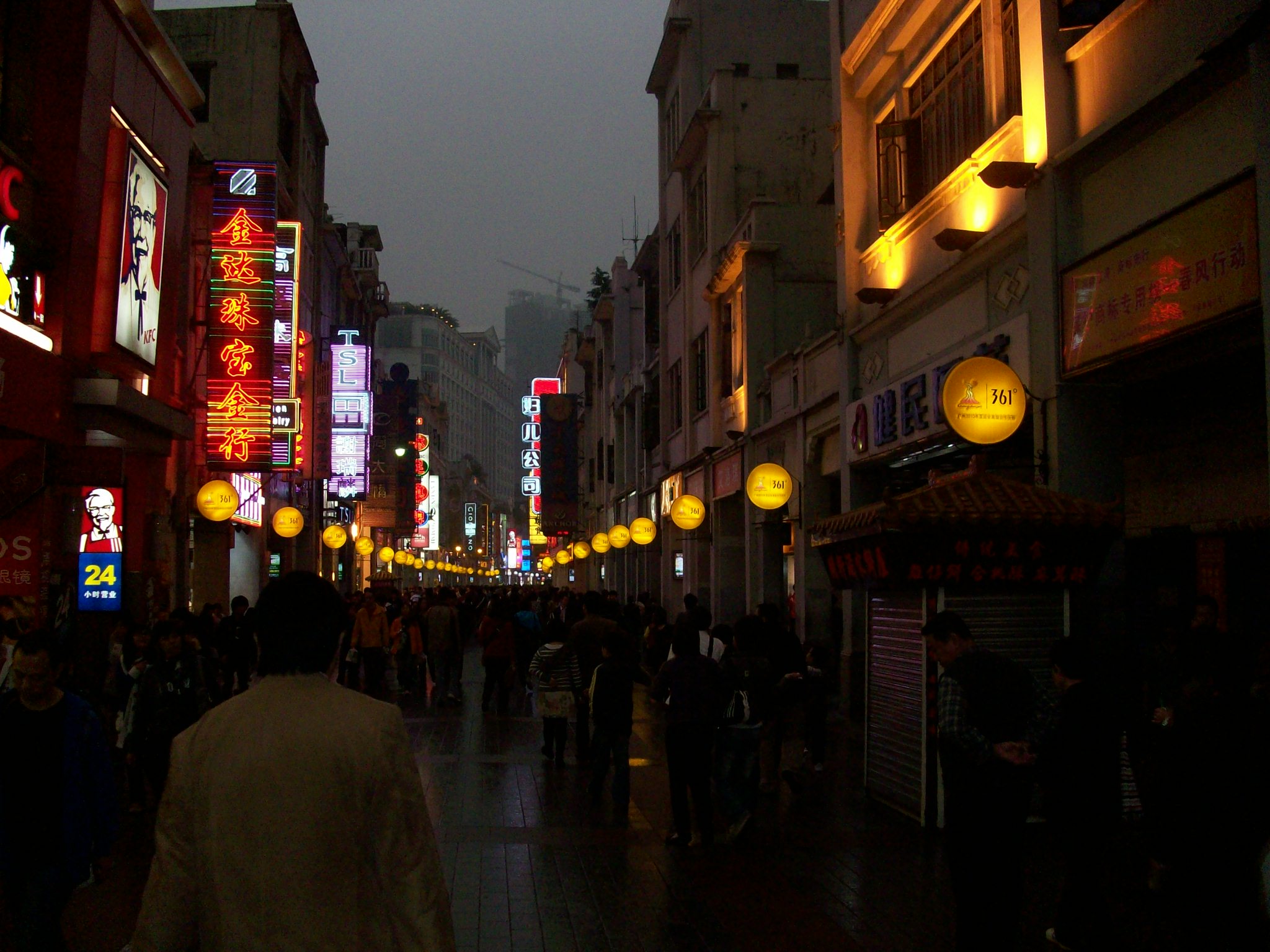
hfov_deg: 54.0
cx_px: 635
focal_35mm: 34
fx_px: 1247
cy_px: 476
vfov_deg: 41.8
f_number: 2.8
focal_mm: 5.7
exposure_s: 1/60
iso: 160
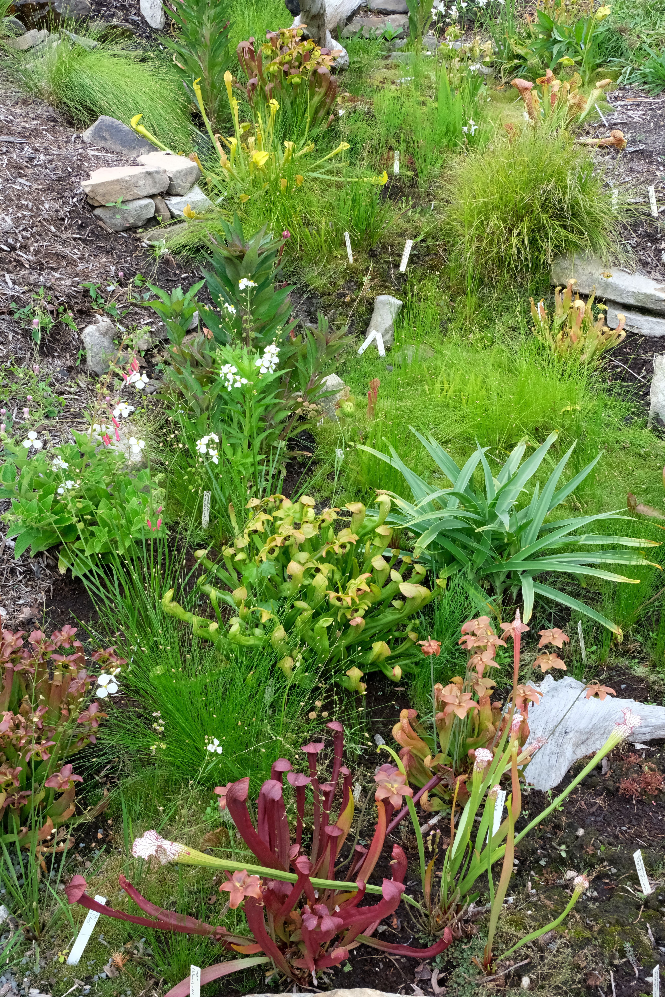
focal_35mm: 40
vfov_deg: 48.5
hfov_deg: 33.4
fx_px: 1108
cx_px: 332
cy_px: 498
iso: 2000
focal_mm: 26.6
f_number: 16
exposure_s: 1/120
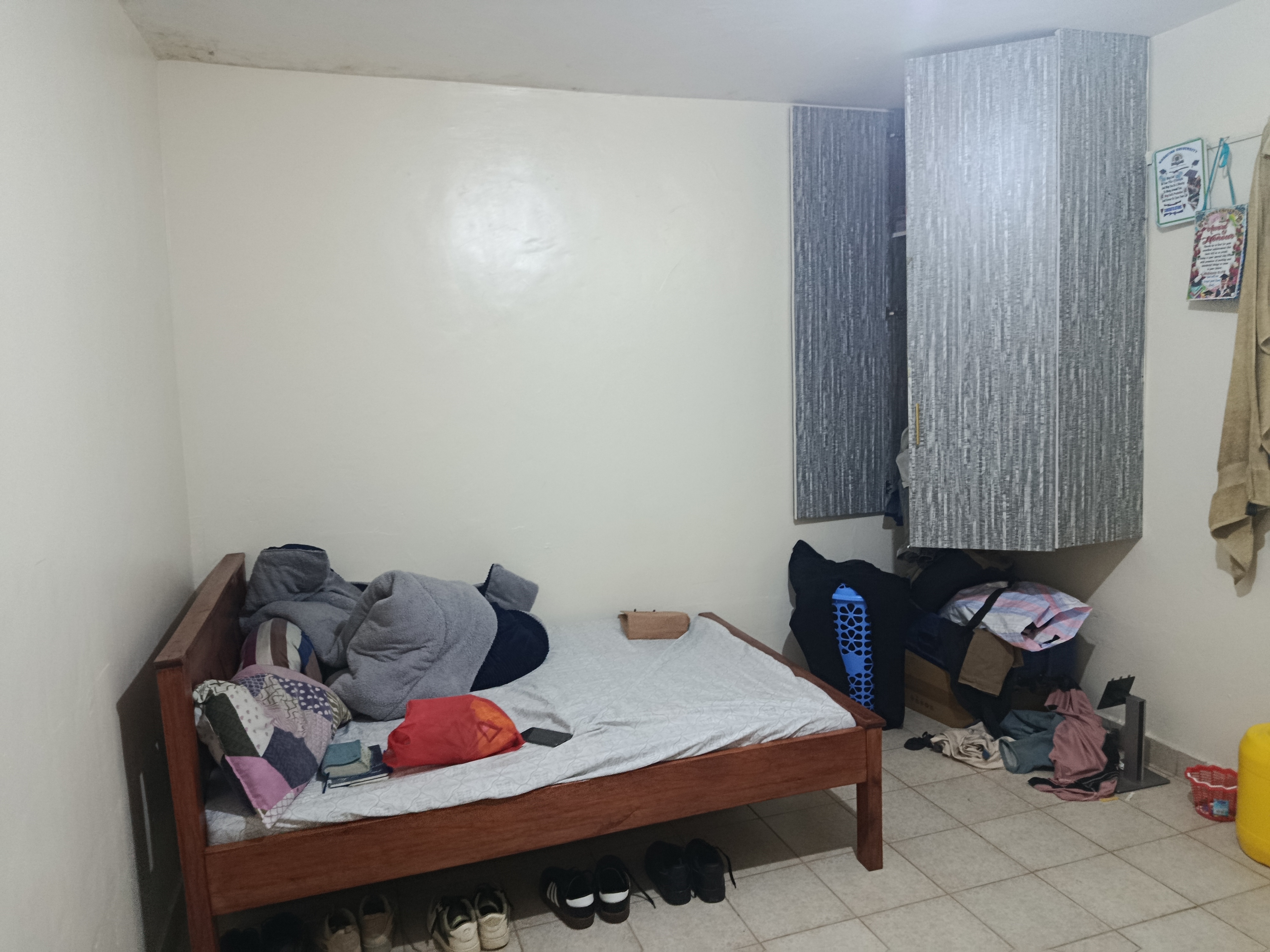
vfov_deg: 56.8
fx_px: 881
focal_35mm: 24
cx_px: 635
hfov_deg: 71.6
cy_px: 476
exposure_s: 1/25
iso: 2580
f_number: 1.7
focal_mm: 5.24
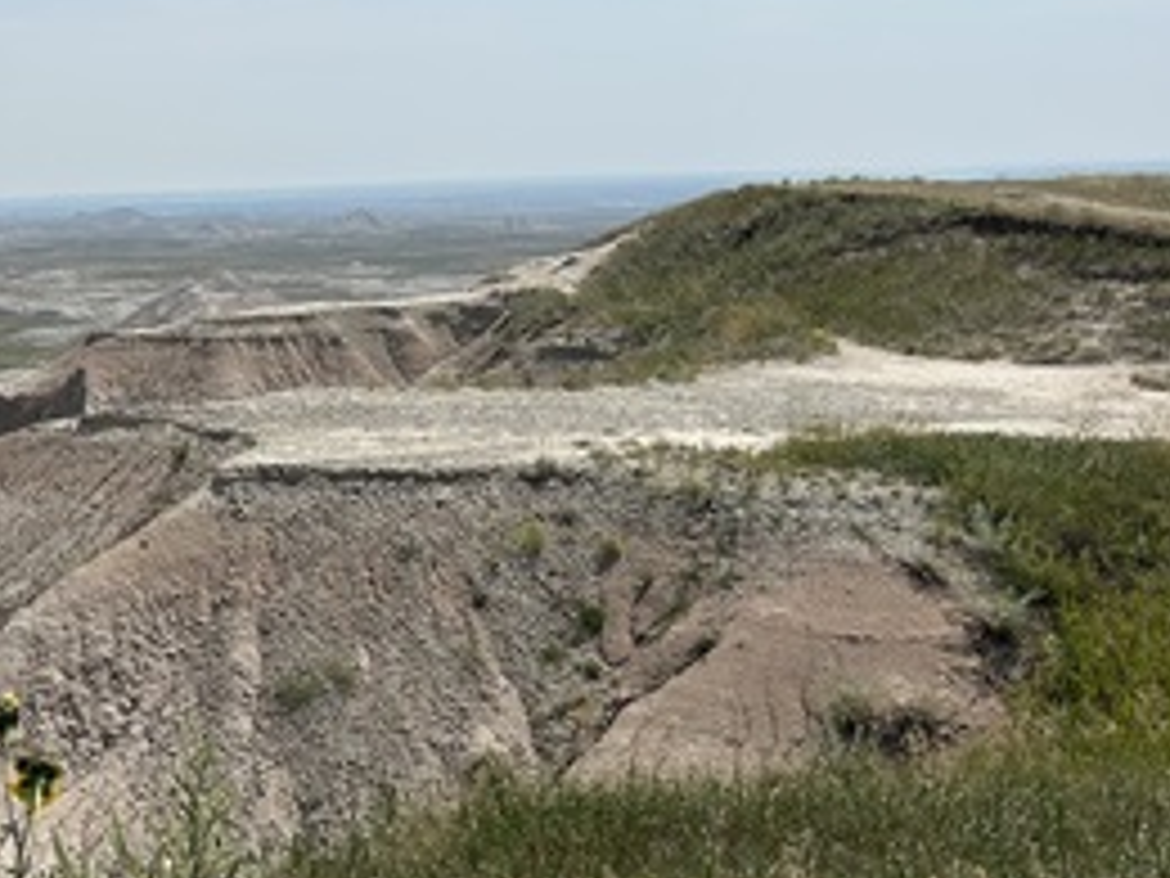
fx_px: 1893
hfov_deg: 31.9
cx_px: 18
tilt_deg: -3.2
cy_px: 306
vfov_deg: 26.0
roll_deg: +1.8
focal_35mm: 56
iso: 50
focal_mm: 5.7
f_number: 1.5
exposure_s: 1/11364
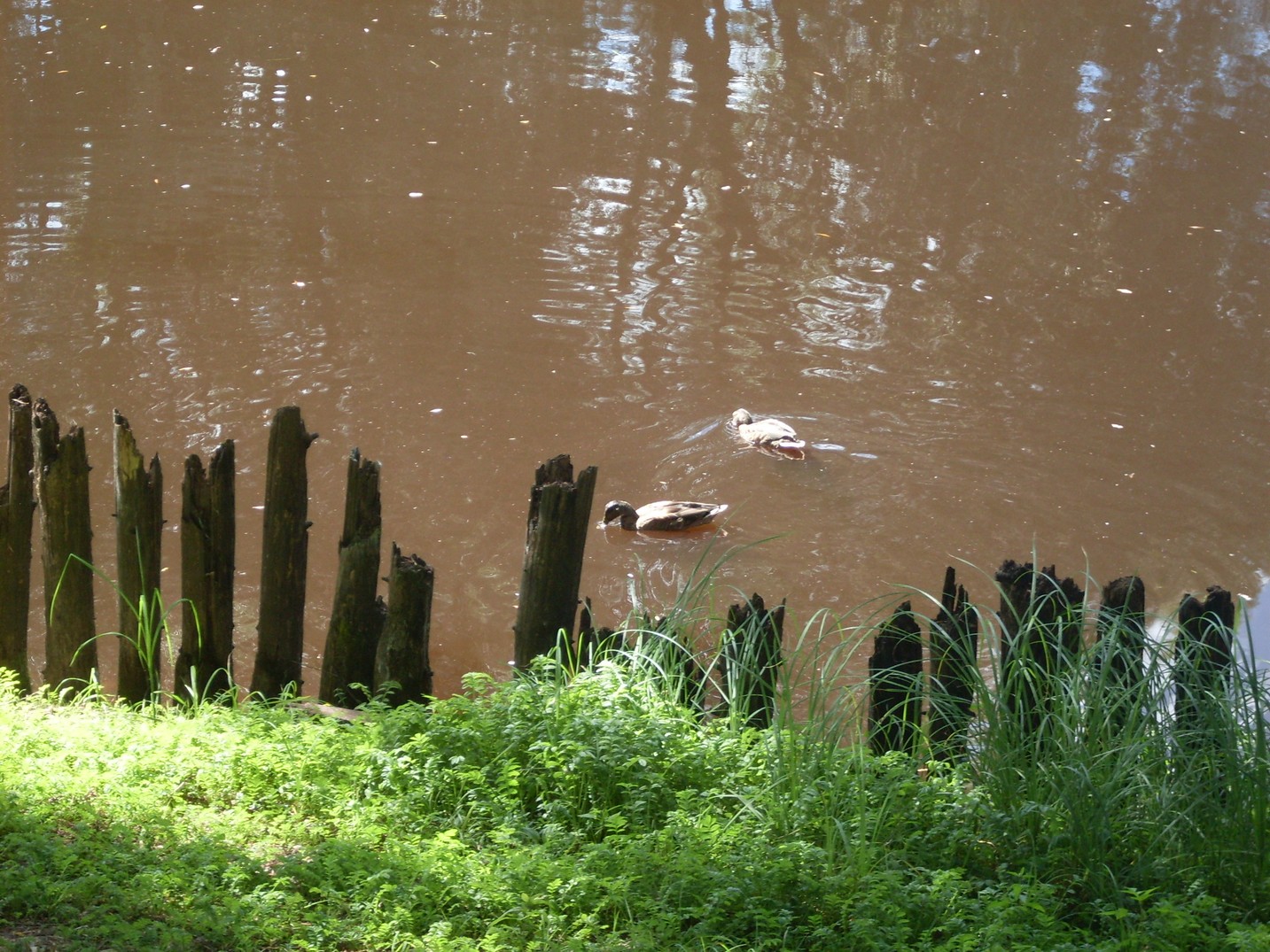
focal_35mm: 114
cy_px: 476
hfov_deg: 17.3
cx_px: 635
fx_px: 4183
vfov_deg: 13.0
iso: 100
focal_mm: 18.9
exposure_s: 1/60
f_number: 5.2
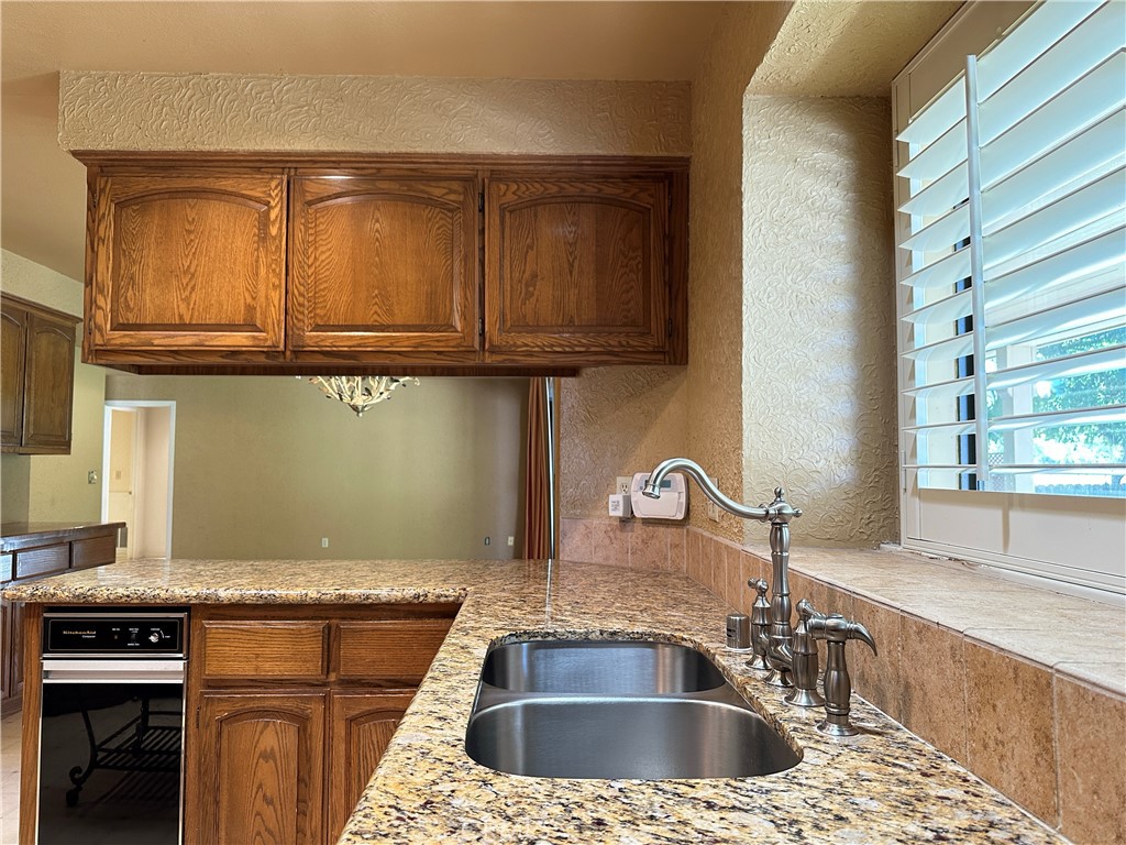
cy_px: 422
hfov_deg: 71.6
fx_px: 781
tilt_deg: +3.3
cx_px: 563
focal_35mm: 24
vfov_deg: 56.8
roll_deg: -0.4
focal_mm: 6.86
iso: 250
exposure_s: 1/60
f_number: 1.78
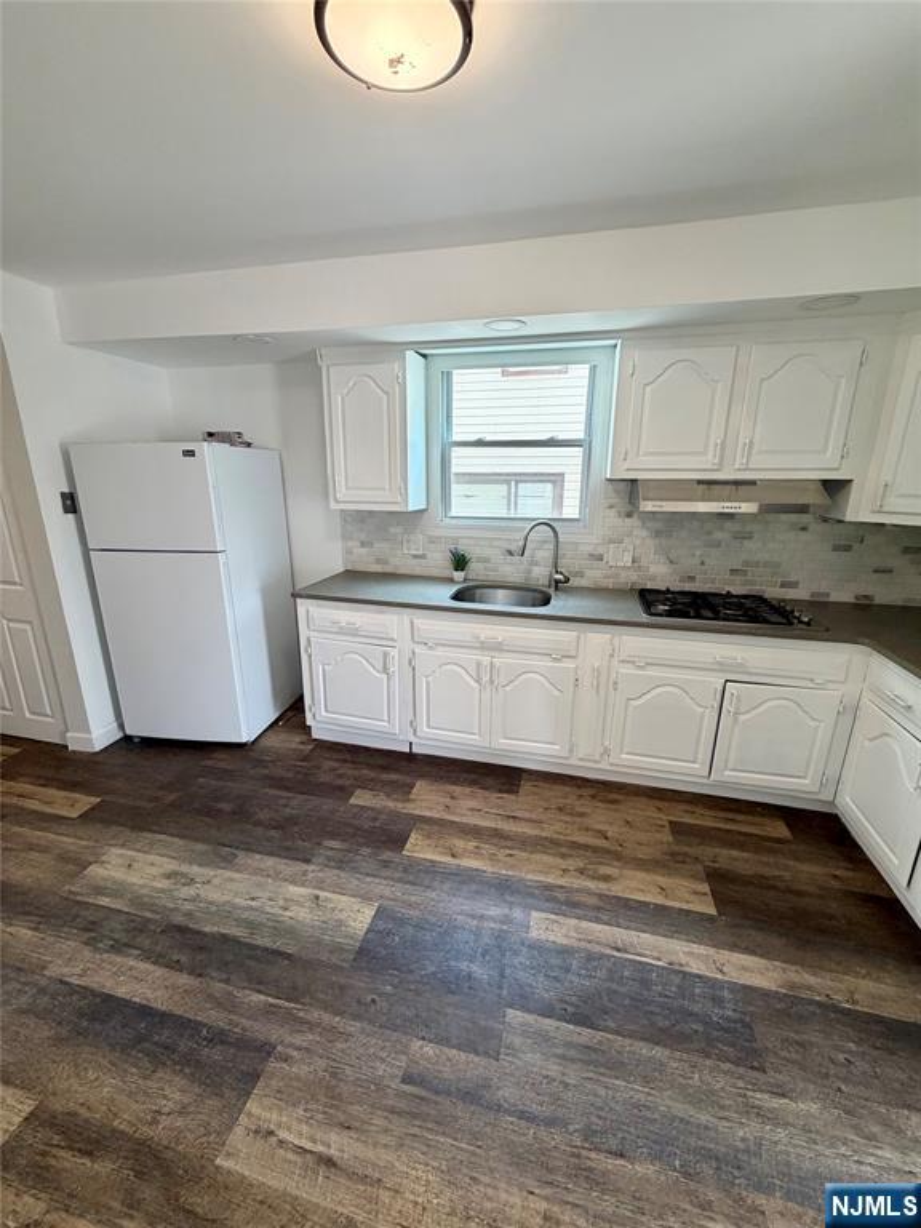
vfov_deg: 102.1
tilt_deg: -15.8
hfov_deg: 85.7
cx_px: 460
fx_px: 497
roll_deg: -0.5
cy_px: 614
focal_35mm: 14
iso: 160
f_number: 2.2
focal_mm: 2.22
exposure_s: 1/120
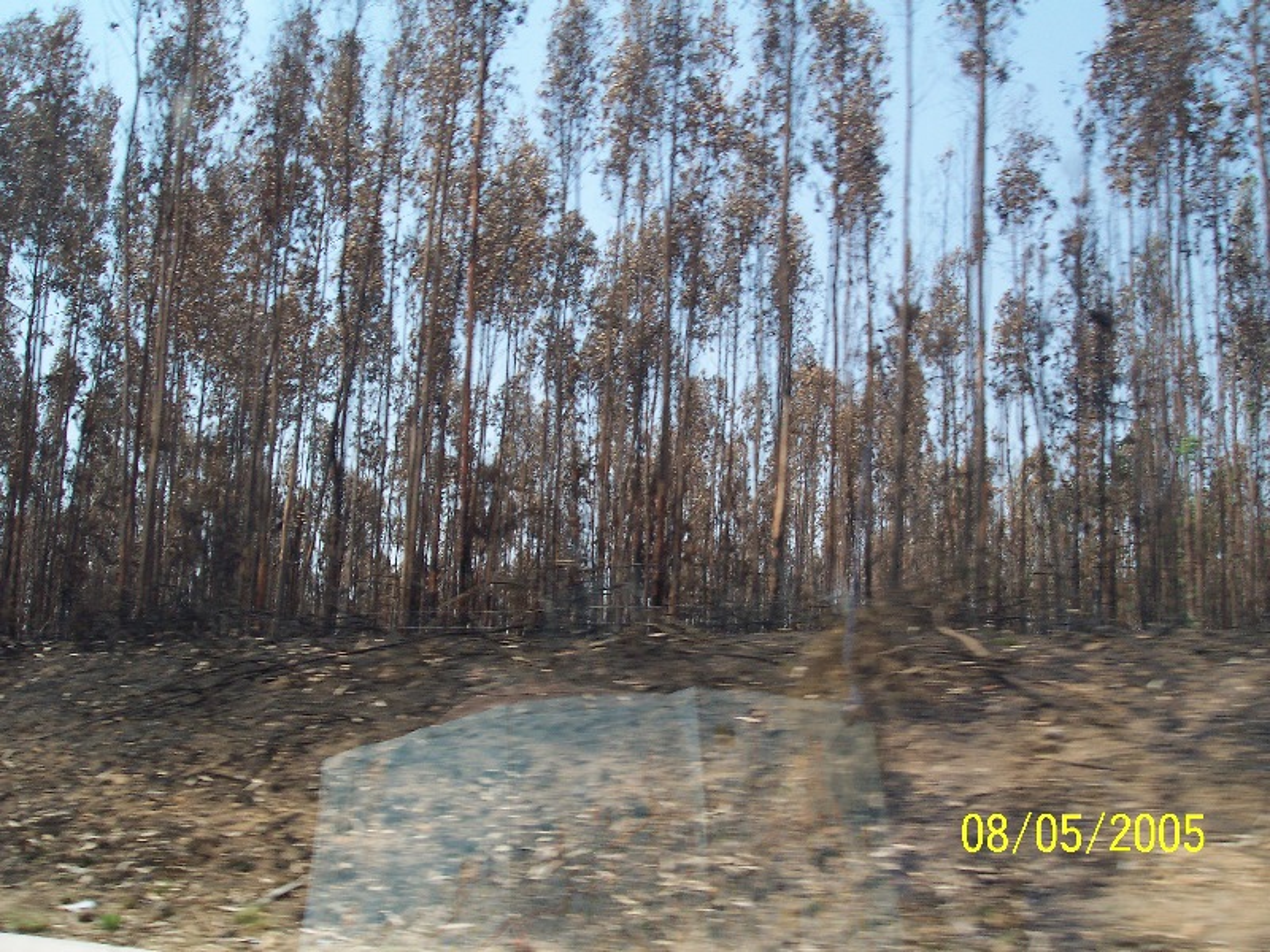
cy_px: 476
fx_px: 1394
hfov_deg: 49.0
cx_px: 635
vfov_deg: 37.7
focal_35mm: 38
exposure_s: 1/350
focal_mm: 8
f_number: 4.8
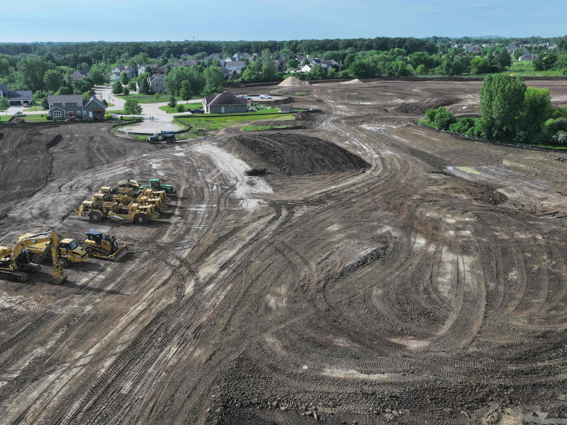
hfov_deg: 56.5
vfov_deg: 44.1
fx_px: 524
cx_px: 236
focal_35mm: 32
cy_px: 235
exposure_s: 1/2500
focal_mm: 12.29
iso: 230
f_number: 2.8
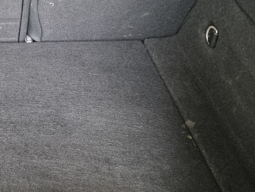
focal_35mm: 66
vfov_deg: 22.3
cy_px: 88
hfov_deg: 27.4
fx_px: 486
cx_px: -9
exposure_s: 1/50
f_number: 1.8
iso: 500
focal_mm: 5.4
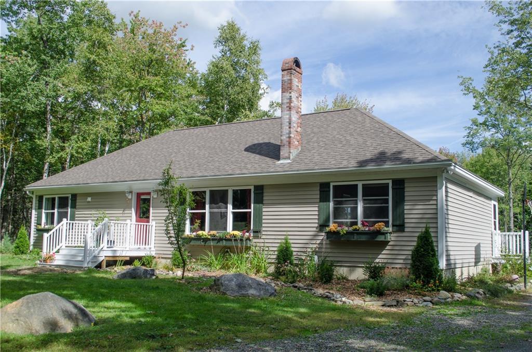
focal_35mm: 36
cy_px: 176
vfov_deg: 36.7
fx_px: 531
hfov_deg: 53.3
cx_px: 266
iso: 125
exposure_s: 1/250
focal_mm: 24
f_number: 8
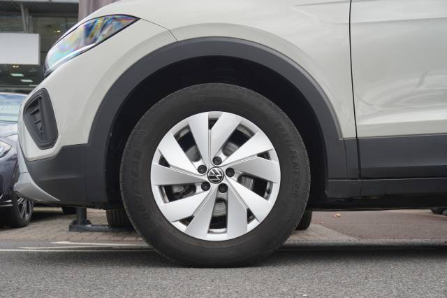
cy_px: 149
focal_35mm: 46
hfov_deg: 42.3
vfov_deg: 28.9
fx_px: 577
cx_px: 224
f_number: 6.7
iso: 100
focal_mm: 31
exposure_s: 1/90
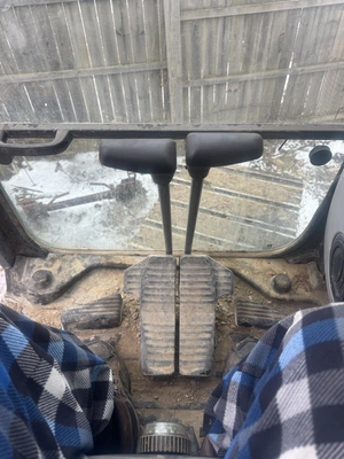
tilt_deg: -49.0
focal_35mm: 24
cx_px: 172
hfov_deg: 56.8
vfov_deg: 71.6
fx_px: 318
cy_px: 230
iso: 100
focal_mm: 6.76
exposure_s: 1/121
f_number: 1.78
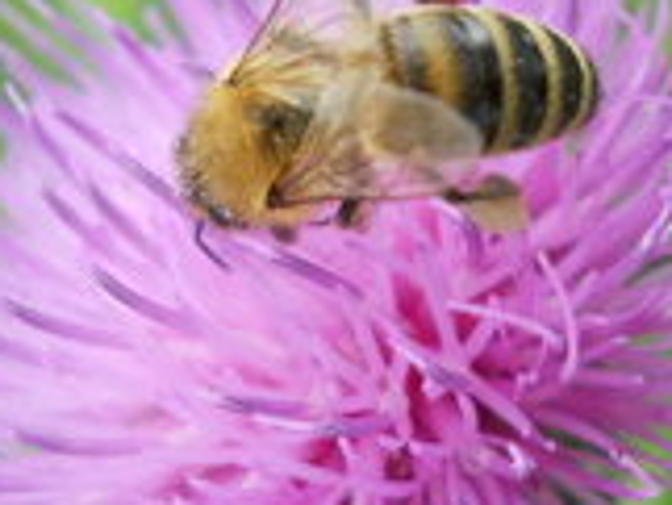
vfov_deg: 16.6
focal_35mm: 89
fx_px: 1729
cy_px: 211
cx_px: 438
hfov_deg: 21.9
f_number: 3.1
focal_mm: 6.72
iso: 80
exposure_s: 1/160
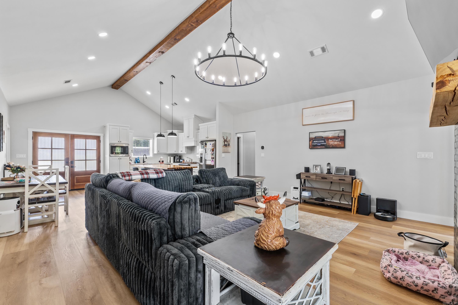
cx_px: 229
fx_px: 191
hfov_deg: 100.4
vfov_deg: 77.3
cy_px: 152
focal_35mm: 15
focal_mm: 10
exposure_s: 1/2
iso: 200
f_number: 9
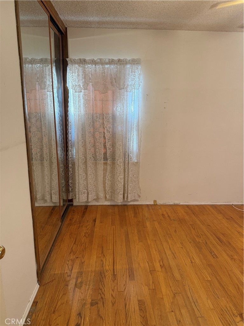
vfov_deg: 71.6
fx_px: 226
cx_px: 122
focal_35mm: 24
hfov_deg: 56.8
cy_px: 163
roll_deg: -0.4
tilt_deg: -12.1
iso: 250
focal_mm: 6.76
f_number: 1.78
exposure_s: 1/60
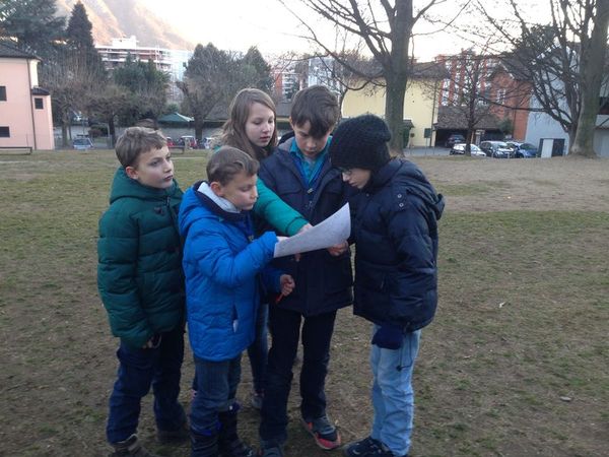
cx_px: 304
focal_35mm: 33
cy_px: 228
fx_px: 581
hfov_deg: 55.4
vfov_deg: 42.9
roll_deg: -1.6
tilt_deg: -16.9
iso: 50
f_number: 2.4
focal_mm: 4.12
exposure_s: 1/30
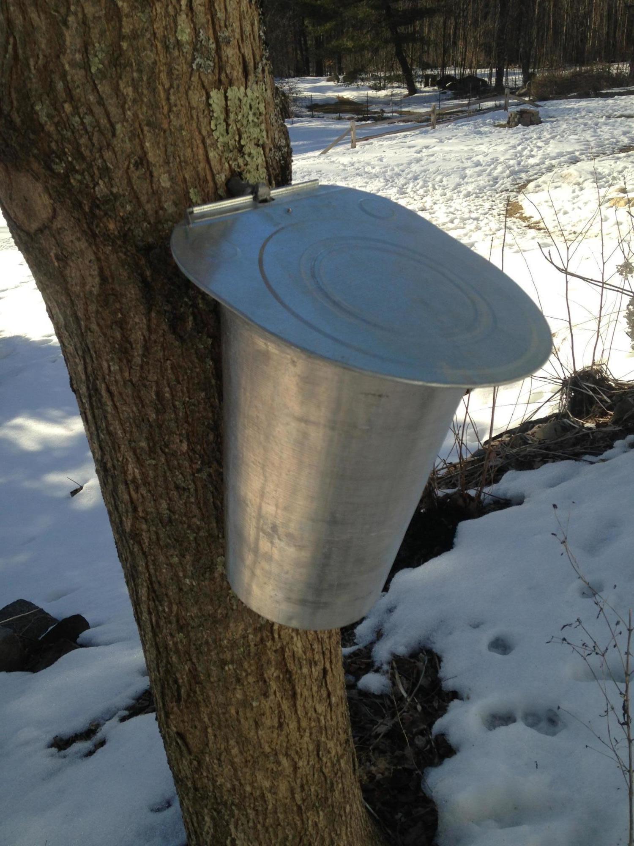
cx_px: 317
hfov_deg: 42.9
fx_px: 806
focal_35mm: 33
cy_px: 423
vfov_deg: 55.4
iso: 50
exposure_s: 1/1022
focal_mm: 4.13
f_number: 2.4
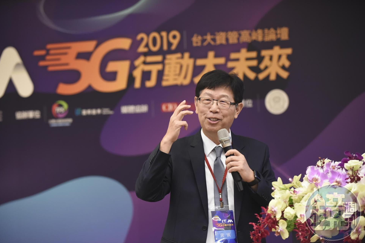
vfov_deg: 11.3
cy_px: 124
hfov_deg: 16.9
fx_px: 1226
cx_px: 181
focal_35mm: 121
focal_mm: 116
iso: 3200
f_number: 3.5
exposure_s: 1/125
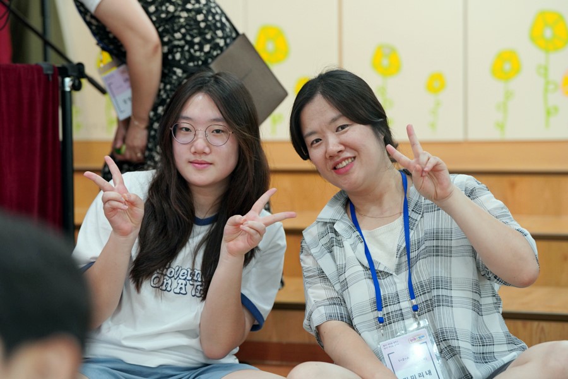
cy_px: 190
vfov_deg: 12.8
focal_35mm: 107
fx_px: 1688
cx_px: 284
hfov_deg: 19.1
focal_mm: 107
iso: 2000
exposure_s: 1/160
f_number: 4
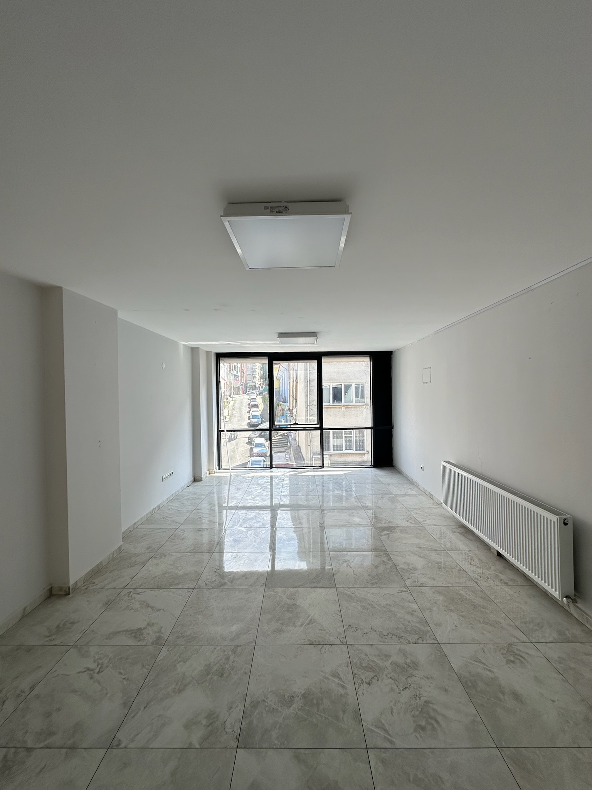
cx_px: 296
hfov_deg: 85.7
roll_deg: -0.4
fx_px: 319
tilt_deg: +0.8
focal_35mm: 14
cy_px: 395
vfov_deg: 102.1
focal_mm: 2.22
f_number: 2.2
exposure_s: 1/185
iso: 40
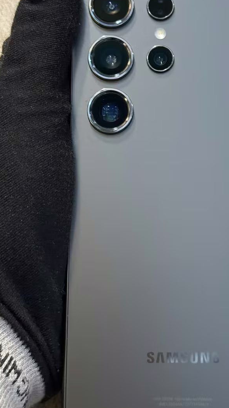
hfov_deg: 15.0
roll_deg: -3.7
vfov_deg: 26.5
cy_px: 170
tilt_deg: +15.2
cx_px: 166
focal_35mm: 80
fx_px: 864
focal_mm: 6.76
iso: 160
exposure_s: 1/50
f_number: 1.78
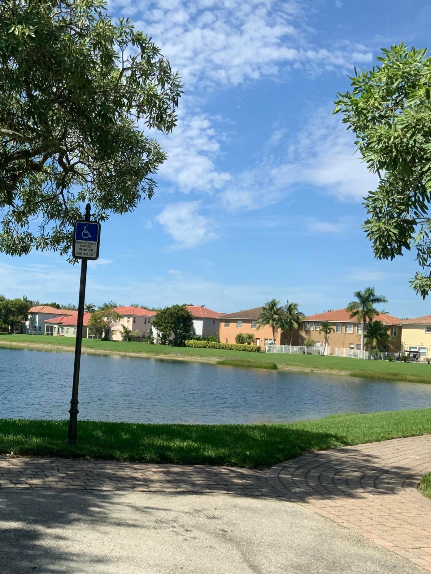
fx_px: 747
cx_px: 44
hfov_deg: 30.8
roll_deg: -3.9
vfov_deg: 42.0
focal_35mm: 45
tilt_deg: +0.6
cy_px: 329
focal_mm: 3
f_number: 1.8
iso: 16
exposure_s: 1/2058
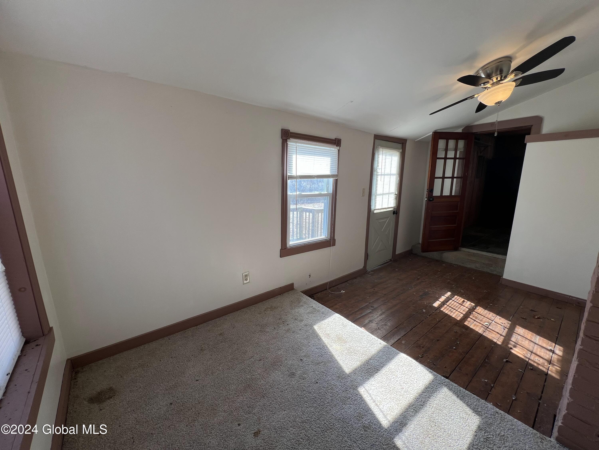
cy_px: 225
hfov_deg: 106.2
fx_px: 225
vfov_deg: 89.9
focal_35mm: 13
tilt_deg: -12.9
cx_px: 300
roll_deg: -0.4
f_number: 1.8
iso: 32
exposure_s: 1/120
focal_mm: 1.57
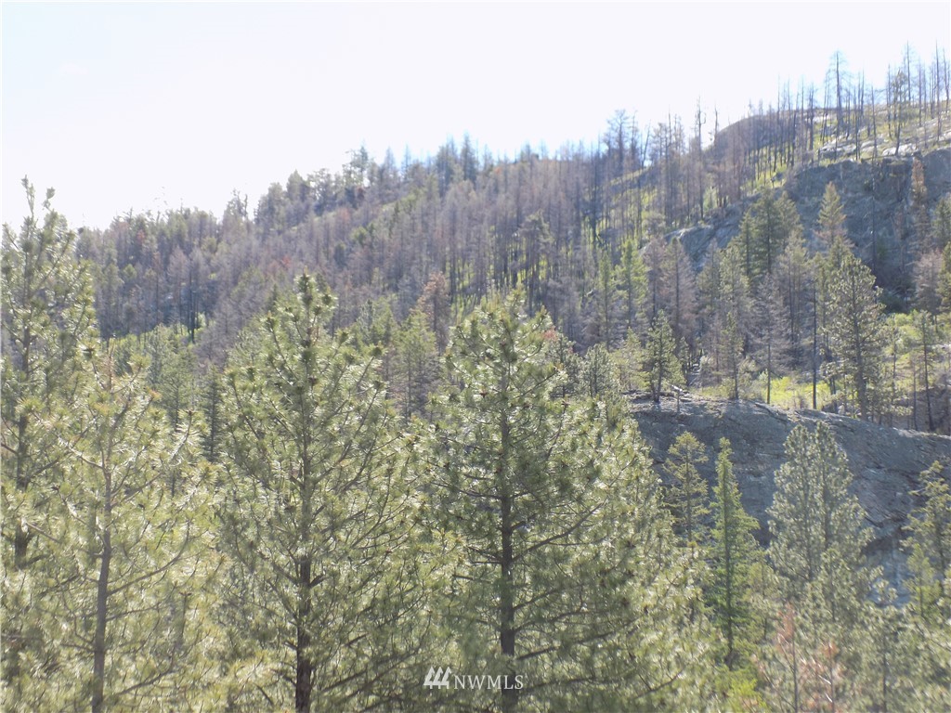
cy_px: 356
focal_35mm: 65
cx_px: 476
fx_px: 1786
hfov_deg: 29.8
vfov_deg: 22.6
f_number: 4.1
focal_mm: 11.5
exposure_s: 1/160
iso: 80
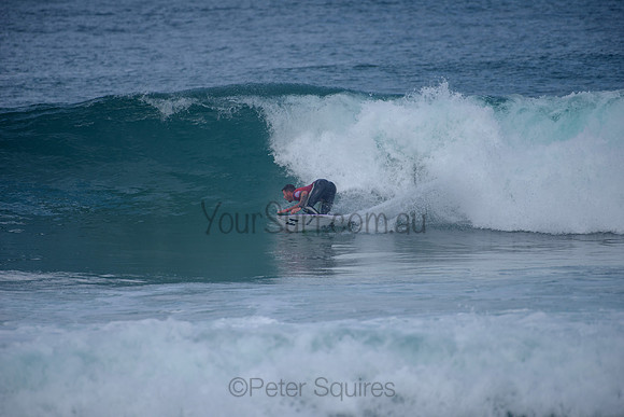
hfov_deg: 4.1
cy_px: 208
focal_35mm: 500
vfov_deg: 2.8
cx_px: 312
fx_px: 8670
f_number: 5.6
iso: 200
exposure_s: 1/2000
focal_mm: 500
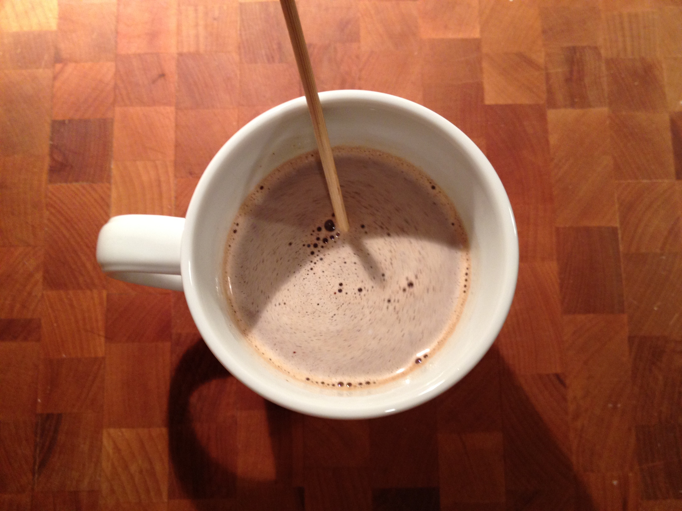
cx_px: 341
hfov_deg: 52.6
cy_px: 256
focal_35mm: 35
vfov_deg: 40.7
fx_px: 690
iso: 160
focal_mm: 4.28
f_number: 2.4
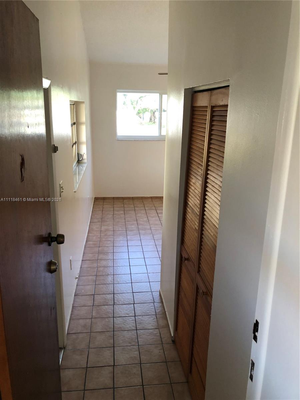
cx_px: 150
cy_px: 200
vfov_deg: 63.4
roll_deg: +0.7
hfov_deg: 49.7
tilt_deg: -14.9
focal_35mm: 28
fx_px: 324
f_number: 1.8
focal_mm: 3.99
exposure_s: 1/20
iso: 40
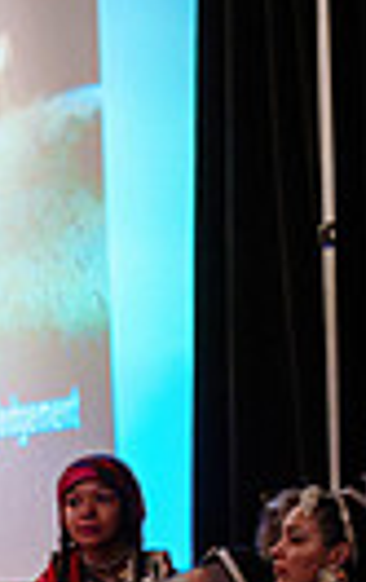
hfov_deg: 4.1
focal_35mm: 313
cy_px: 302
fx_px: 4974
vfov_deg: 6.7
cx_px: -807
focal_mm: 70
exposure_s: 1/200
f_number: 2.8
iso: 3200
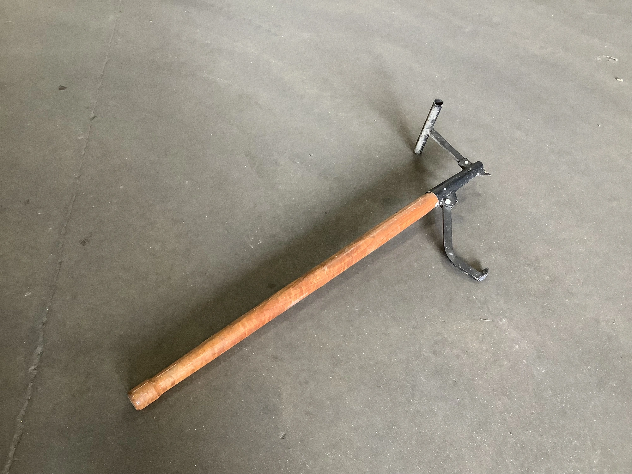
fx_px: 566
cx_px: 316
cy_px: 237
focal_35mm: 31
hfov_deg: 58.4
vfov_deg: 45.4
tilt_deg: -45.3
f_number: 2.4
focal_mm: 3.3
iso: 250
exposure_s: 1/60
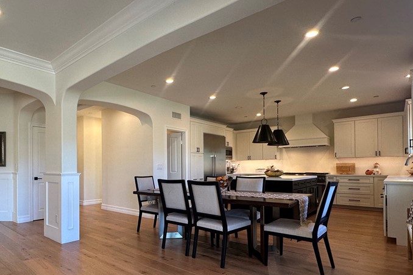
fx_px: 252
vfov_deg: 56.8
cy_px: 165
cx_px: 156
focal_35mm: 22
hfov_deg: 77.2
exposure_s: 1/120
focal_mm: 2.22
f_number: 2.2
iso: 160
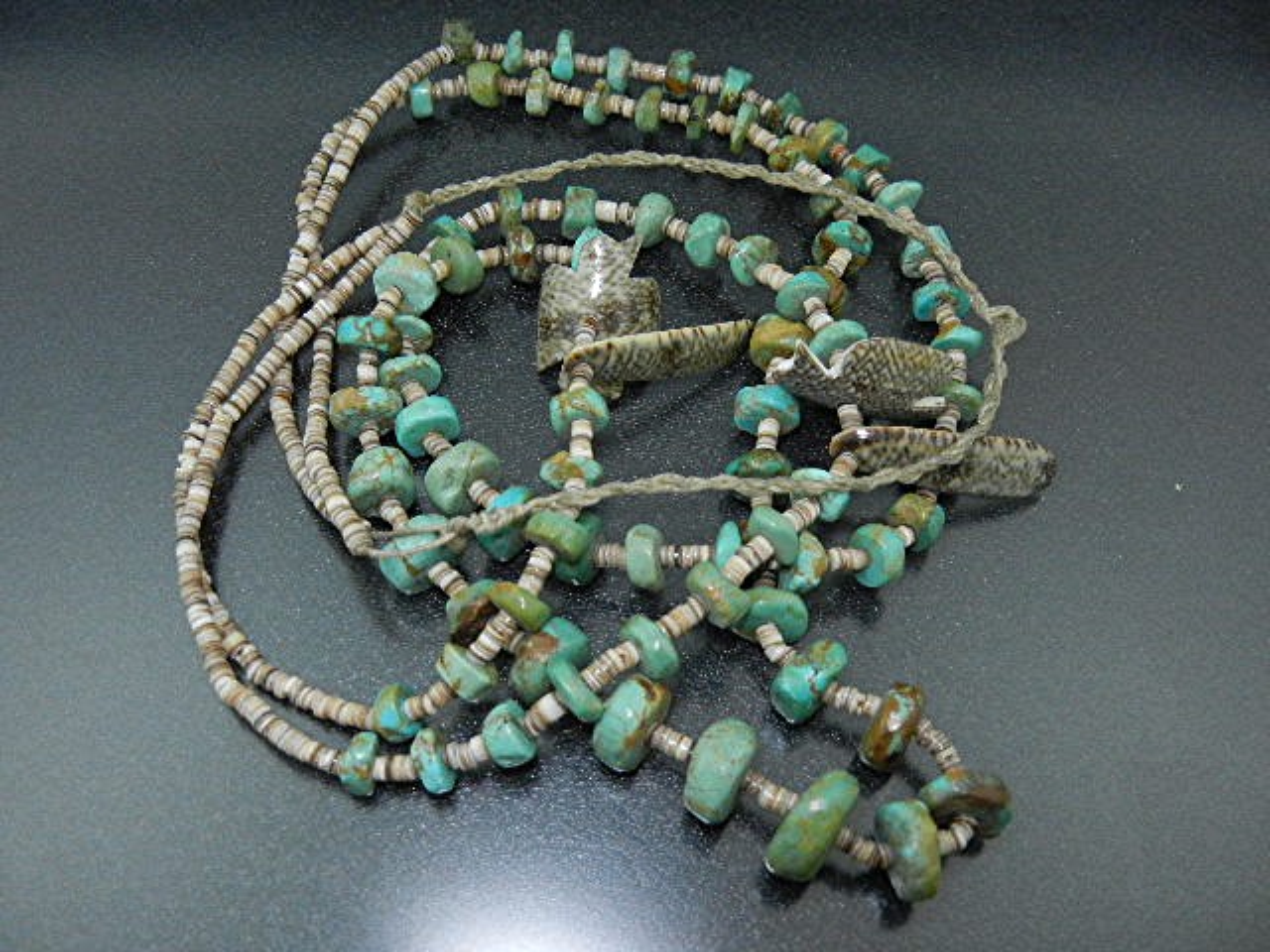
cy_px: 476
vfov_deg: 41.8
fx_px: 1247
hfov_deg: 54.0
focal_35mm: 34
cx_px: 635
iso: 800
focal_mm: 6.2
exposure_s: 1/30
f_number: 7.2
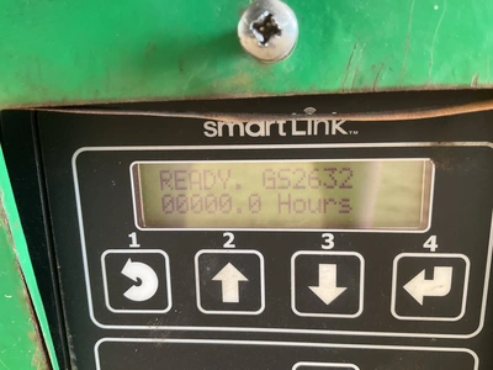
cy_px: 185
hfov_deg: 61.7
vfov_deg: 48.2
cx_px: 246
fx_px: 413
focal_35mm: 29
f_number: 1.8
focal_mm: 3
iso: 125
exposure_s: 1/60
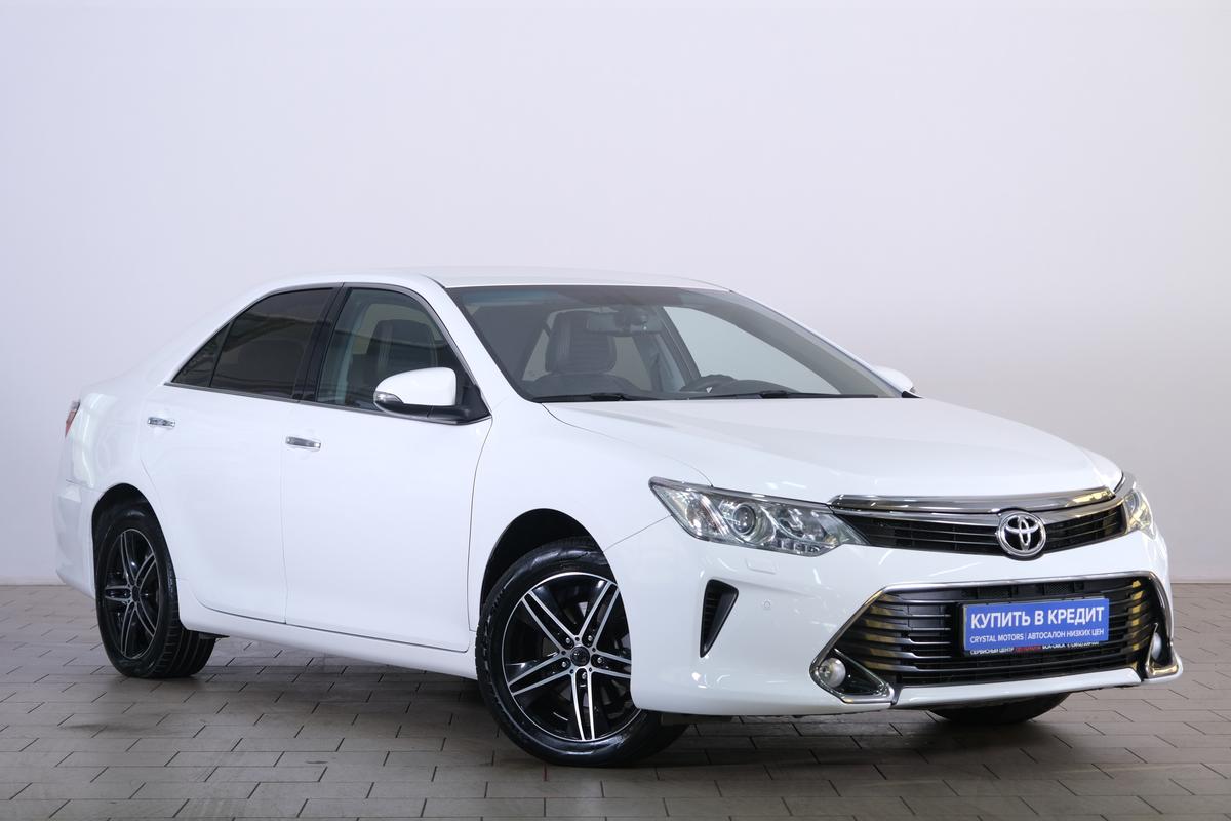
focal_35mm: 76
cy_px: 410
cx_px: 616
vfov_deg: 17.9
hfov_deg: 26.7
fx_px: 2599
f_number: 4
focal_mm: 50.5
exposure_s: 1/180
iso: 640
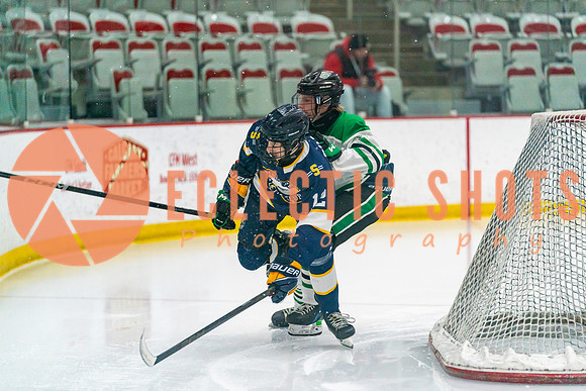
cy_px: 196
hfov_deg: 13.9
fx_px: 2410
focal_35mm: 148
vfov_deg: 9.3
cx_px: 293
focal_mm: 148
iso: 4000
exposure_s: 1/1600
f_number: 2.8
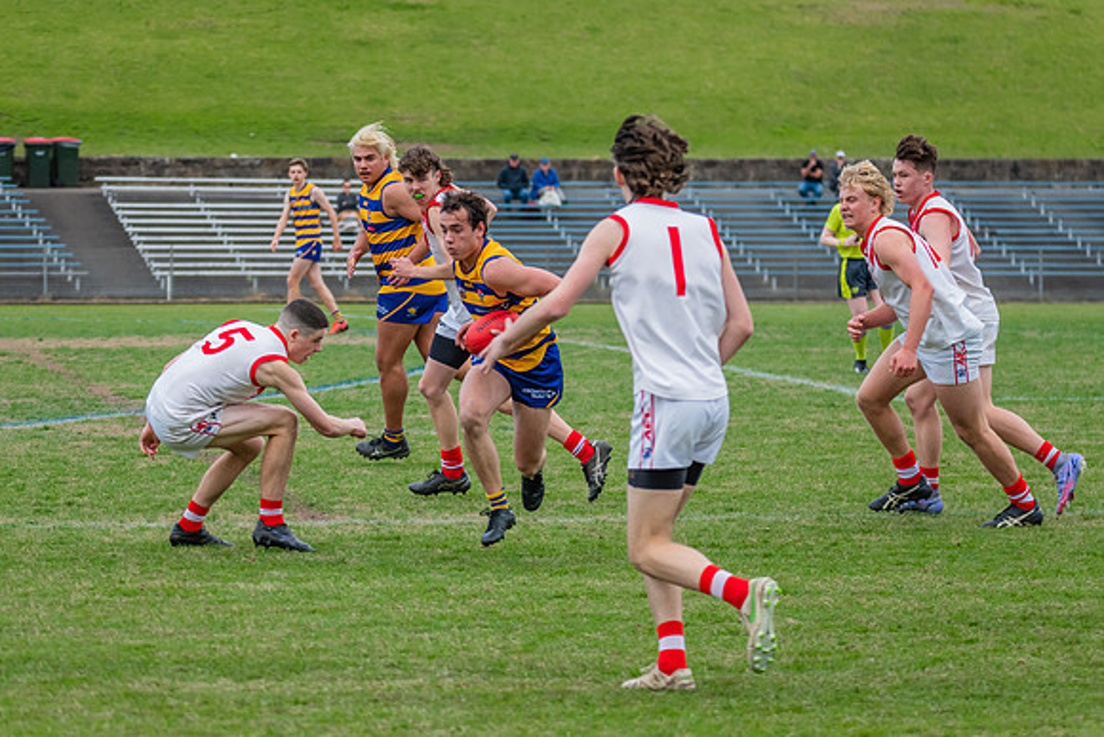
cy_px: 274
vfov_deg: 6.6
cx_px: 450
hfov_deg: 9.8
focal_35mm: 209
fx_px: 6411
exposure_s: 1/1600
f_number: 5.6
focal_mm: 150
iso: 800
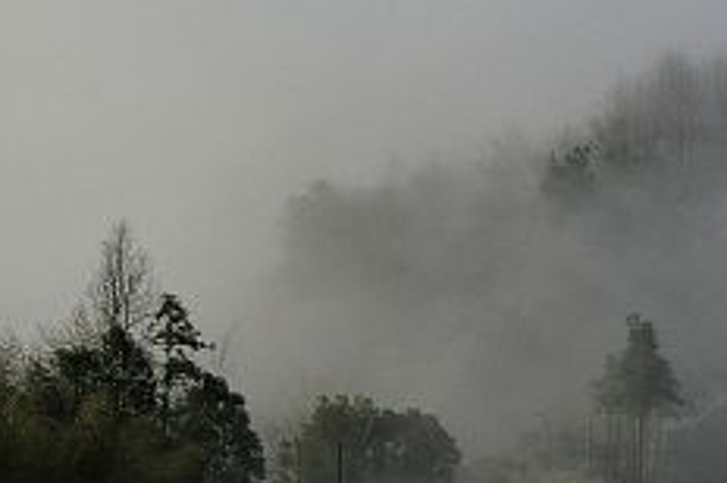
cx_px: -677
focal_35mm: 145
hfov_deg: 12.6
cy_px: -461
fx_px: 2924
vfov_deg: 8.9
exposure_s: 1/800
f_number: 6.3
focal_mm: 10.26
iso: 100
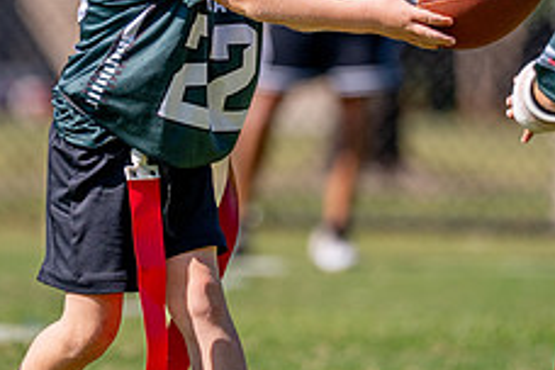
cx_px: 264
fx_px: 9064
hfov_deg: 3.5
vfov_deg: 2.3
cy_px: 63
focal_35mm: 588
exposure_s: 1/5000
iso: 250
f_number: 2.8
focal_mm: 200
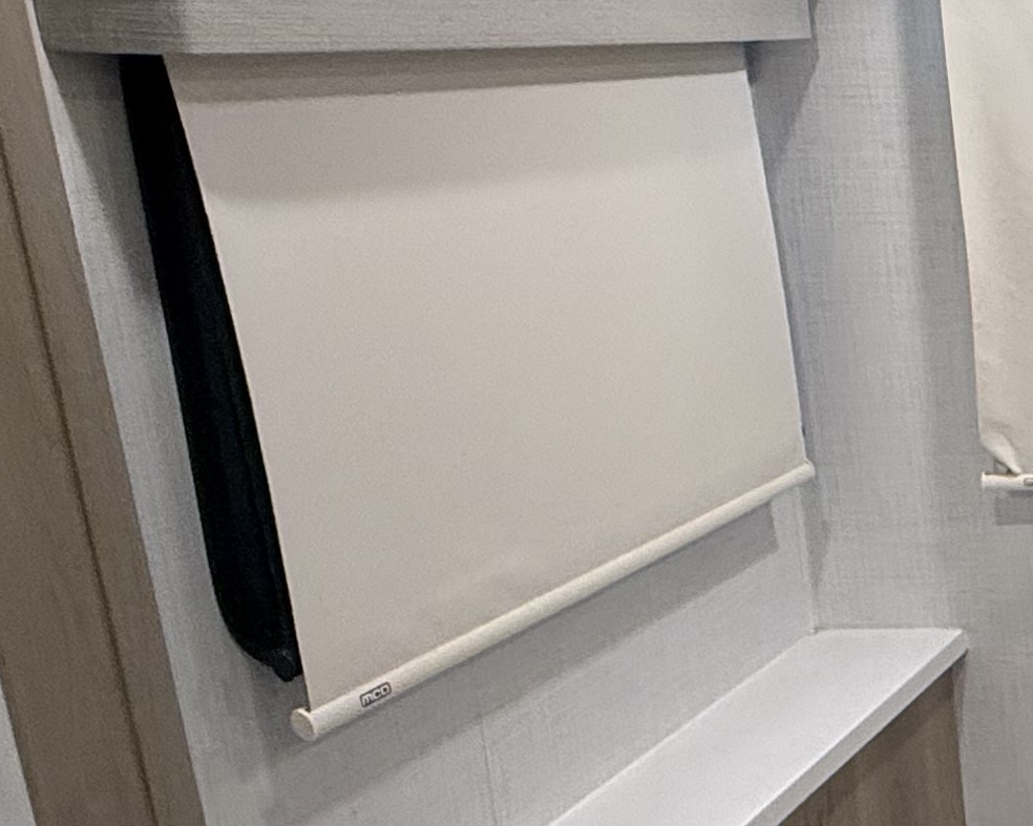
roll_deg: -0.3
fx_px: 1712
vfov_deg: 27.1
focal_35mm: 56
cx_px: 1737
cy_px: 374
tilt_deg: -11.7
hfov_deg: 23.1
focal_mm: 2.22
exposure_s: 1/99
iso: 200
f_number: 2.2
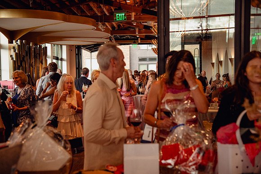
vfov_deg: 22.7
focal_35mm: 60
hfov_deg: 33.6
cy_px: 87
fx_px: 433
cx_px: 130
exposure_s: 1/80
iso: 3200
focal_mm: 58
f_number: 4
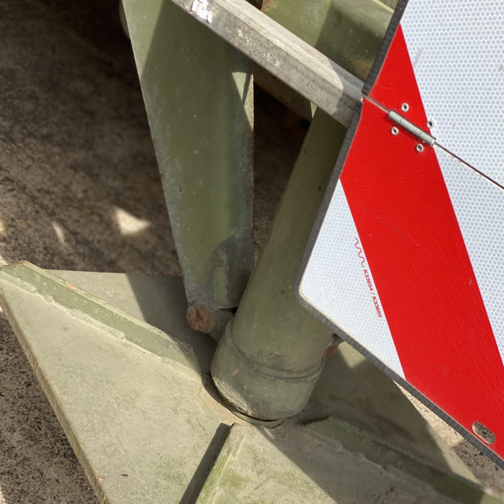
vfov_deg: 24.7
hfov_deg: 24.7
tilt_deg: -30.8
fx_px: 1153
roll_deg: -21.9
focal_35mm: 70
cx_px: 244
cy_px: 264
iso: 20
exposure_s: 1/413
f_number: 2
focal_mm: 6
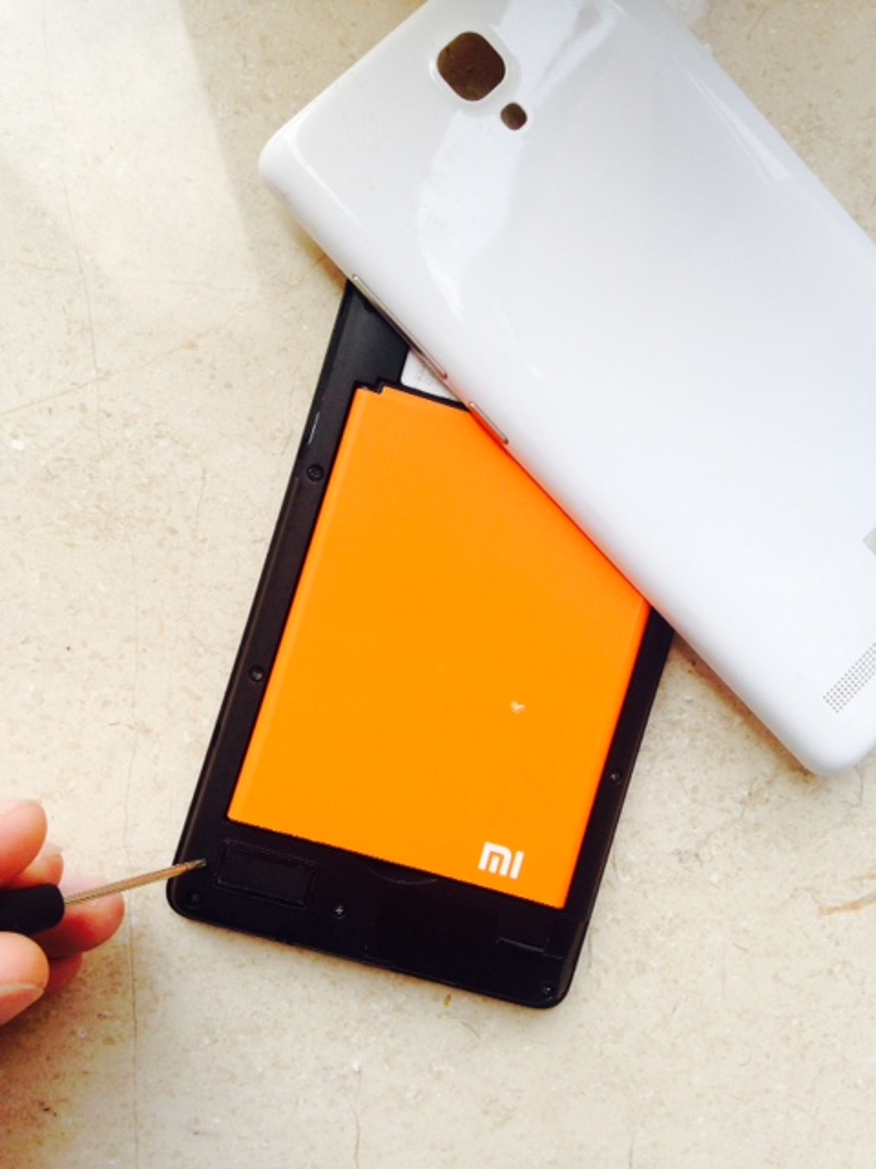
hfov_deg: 42.9
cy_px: 584
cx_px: 438
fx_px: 1113
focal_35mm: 33
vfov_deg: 55.4
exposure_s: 1/120
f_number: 2.4
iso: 50
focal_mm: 4.12
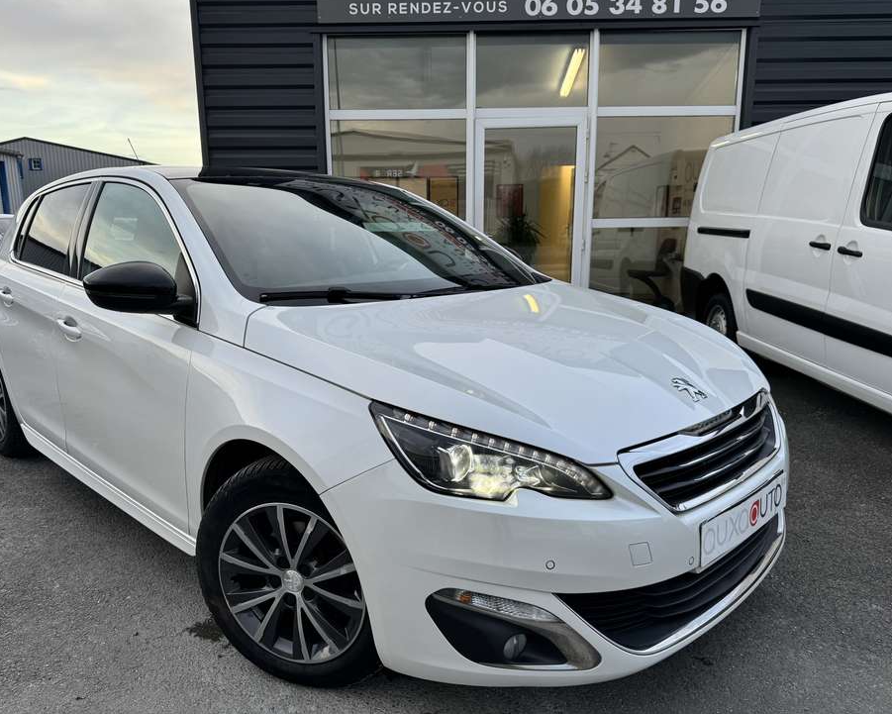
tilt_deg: -12.6
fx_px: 686
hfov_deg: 66.0
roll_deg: +1.2
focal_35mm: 26
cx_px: 428
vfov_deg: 54.9
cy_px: 365
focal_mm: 6.86
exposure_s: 1/282
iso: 80
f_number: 1.78
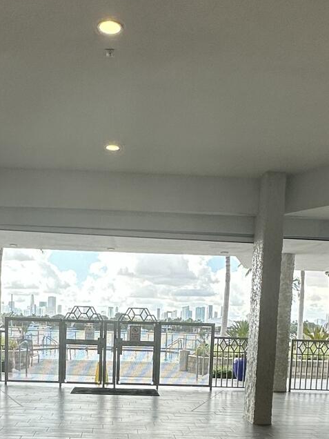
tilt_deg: -4.2
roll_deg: -3.3
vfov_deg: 39.9
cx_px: 130
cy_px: 393
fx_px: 558
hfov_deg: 32.8
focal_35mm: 44
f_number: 2.2
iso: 40
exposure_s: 1/353
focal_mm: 2.22
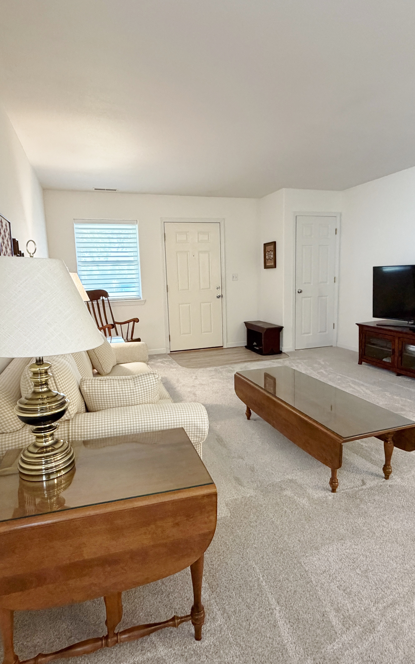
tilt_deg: -8.8
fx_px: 362
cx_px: 204
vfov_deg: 85.1
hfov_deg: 59.7
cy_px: 330
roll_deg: +1.8
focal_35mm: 20
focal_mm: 2.22
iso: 400
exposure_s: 1/60
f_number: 2.2
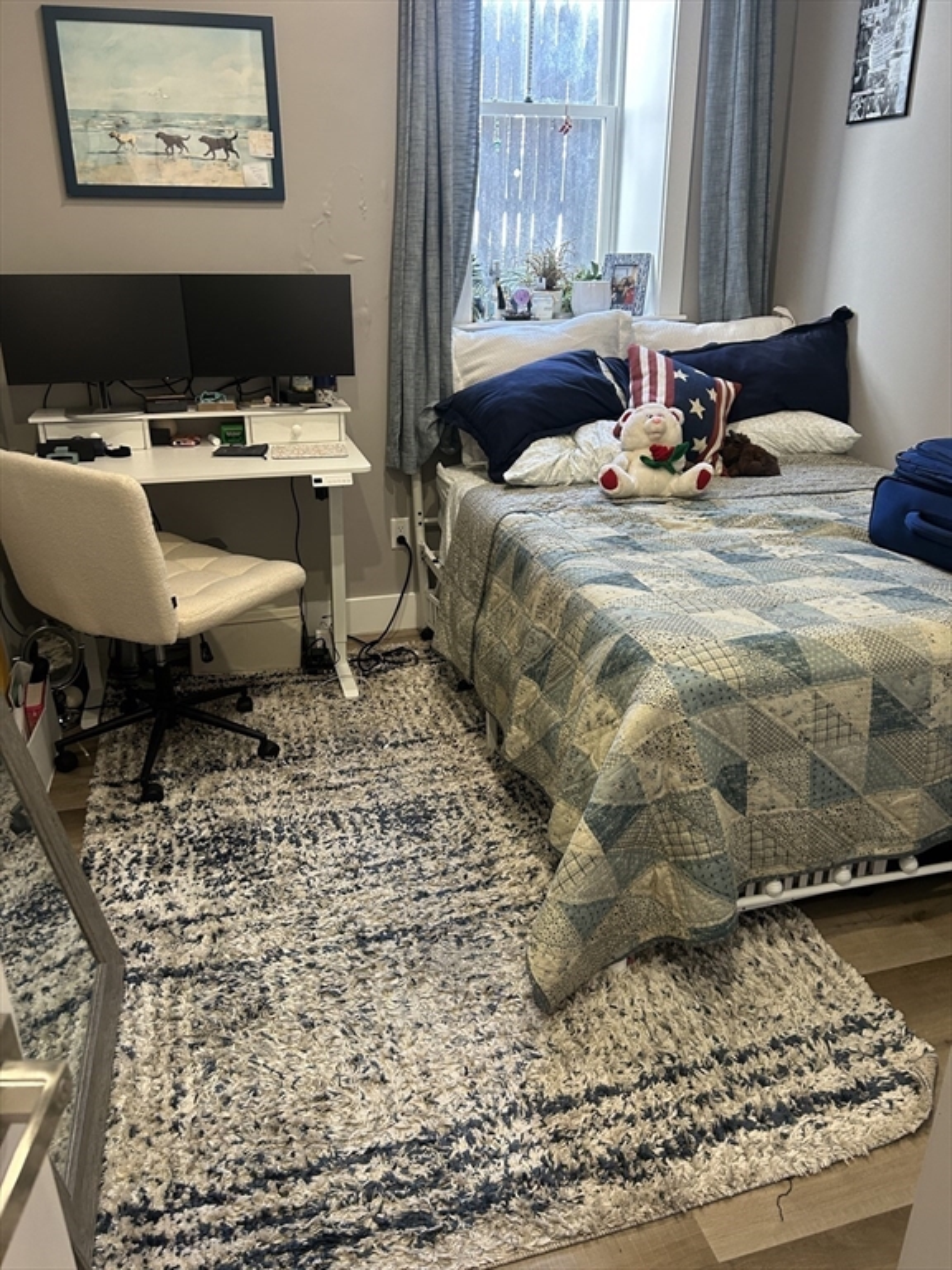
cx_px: 476
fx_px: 953
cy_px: 635
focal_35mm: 26
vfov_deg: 67.3
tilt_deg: -19.3
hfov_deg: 53.1
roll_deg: -0.2
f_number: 1.5
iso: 200
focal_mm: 5.7
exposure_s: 1/60
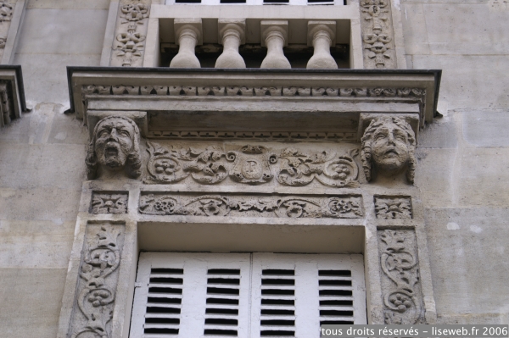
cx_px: 254
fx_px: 1483
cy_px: 169
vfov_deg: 13.0
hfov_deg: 19.5
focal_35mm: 105
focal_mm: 70
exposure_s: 1/13
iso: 100
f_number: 5.6
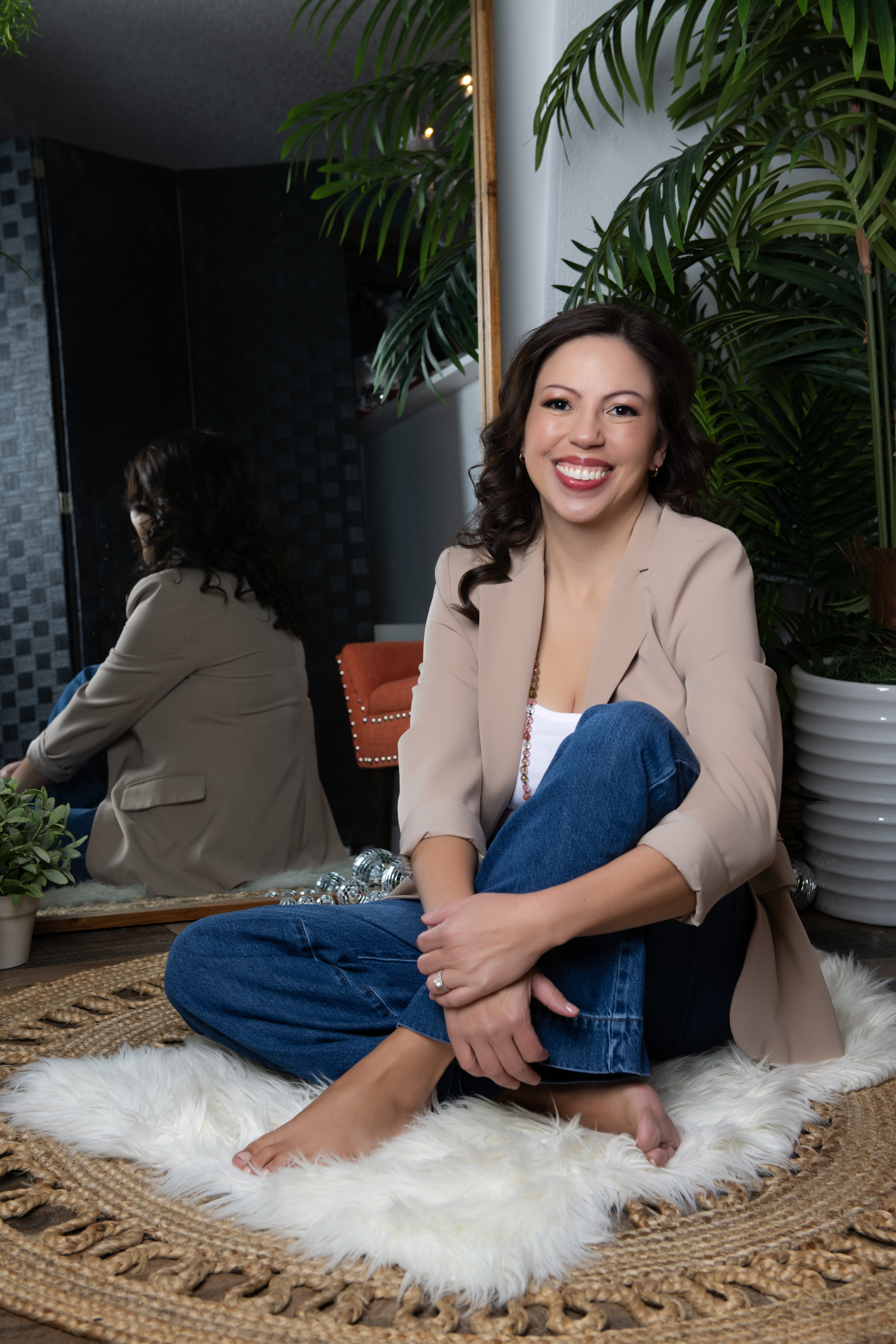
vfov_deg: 38.2
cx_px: 448
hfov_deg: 26.0
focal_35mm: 52
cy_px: 672
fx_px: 1941
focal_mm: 52
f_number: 7.1
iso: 80
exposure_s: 1/200
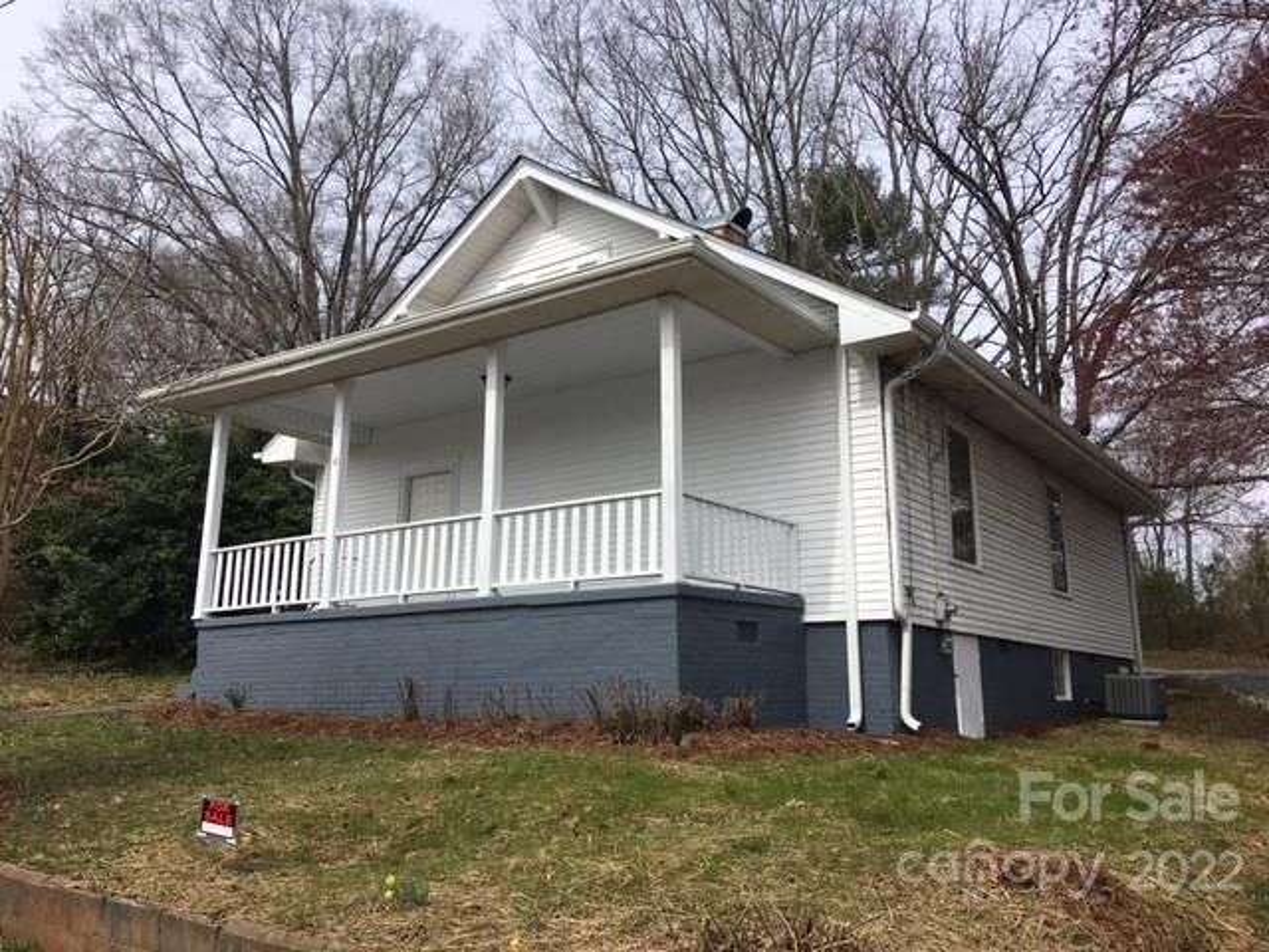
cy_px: 476
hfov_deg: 61.7
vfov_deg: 48.2
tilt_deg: +12.1
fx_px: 1063
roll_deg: -0.5
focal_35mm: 29
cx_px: 634
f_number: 2.2
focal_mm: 4.15
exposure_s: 1/1832
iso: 25
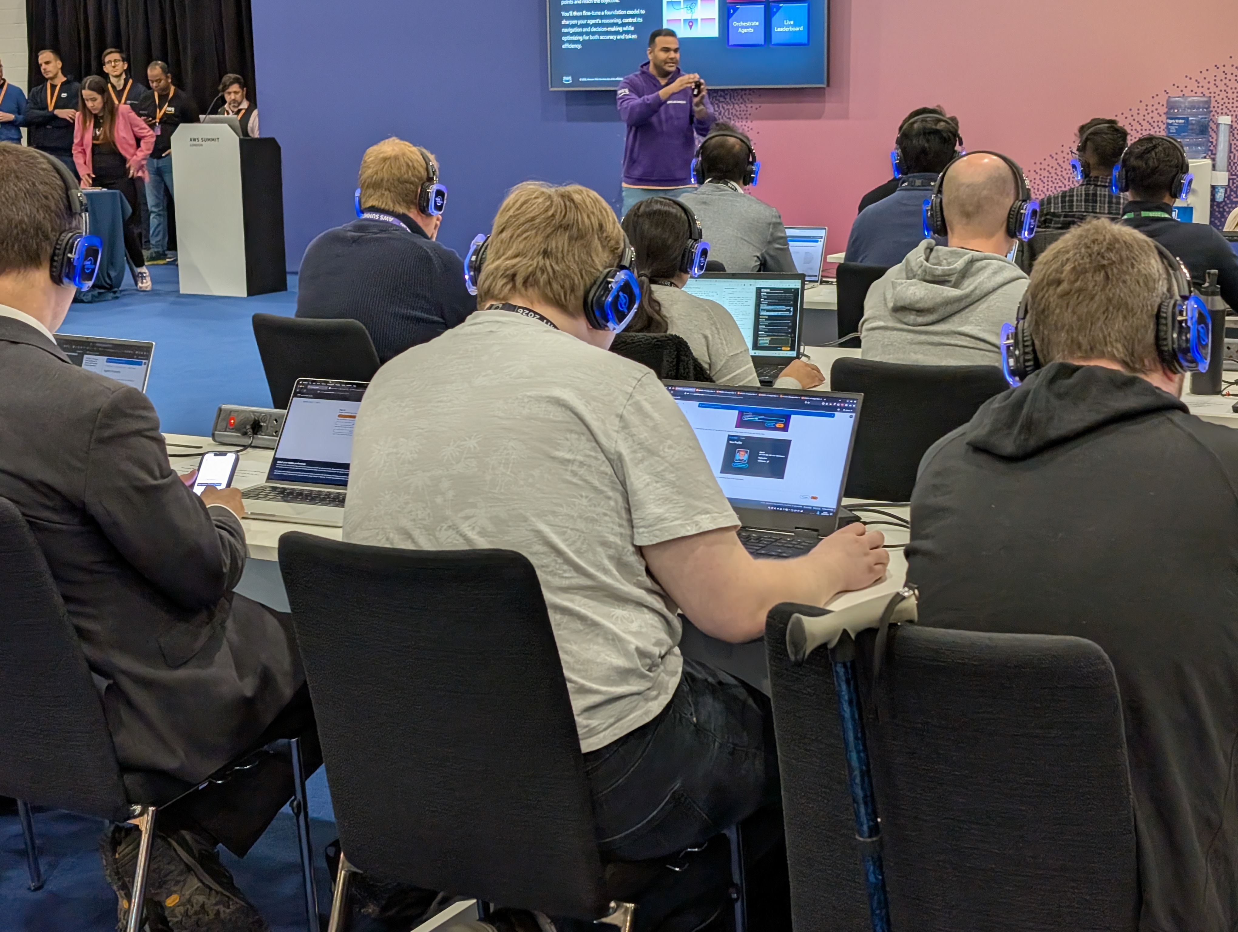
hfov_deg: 38.9
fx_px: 1755
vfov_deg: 29.7
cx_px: 619
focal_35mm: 49
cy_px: 466
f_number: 1.68
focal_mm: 6.9
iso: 145
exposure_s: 1/86.2
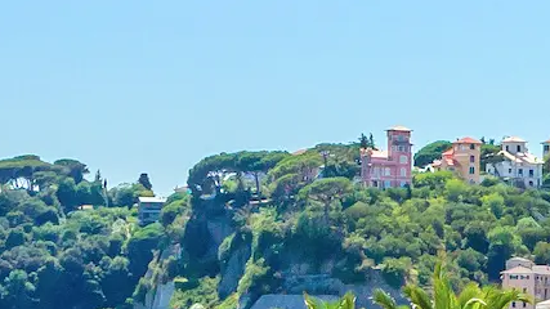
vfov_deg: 8.5
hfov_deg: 14.0
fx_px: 2071
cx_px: 864
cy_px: 305
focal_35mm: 142
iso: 200
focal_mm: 16
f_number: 13
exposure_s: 1/400
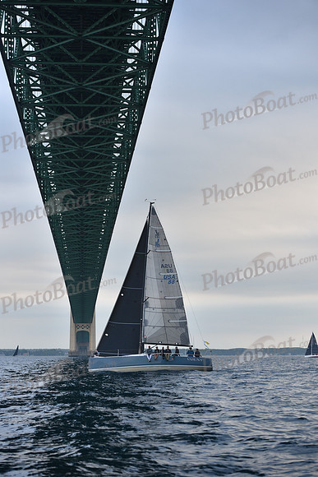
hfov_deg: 19.5
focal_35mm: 70
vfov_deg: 28.8
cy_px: 238
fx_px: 927
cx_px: 159
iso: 400
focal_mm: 70
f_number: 4
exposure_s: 1/640
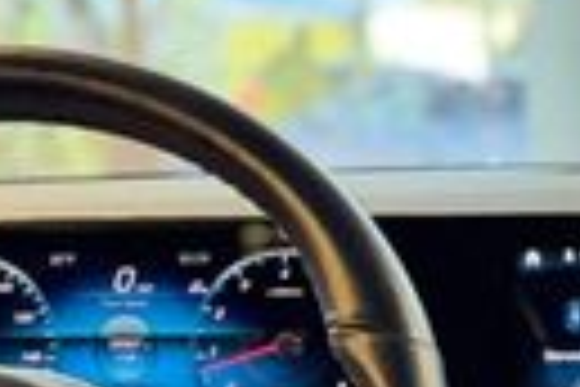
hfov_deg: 15.5
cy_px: 292
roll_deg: +1.0
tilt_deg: -6.9
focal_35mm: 124
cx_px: 805
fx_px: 1998
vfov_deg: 11.0
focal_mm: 6.76
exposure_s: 1/53
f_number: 1.78
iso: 800
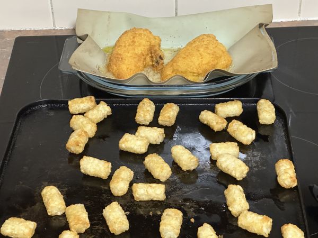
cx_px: 159
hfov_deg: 25.3
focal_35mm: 77
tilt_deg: -37.5
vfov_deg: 19.1
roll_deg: +2.1
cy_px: 119
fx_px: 707
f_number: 2.8
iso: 1000
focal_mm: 9
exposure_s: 1/34
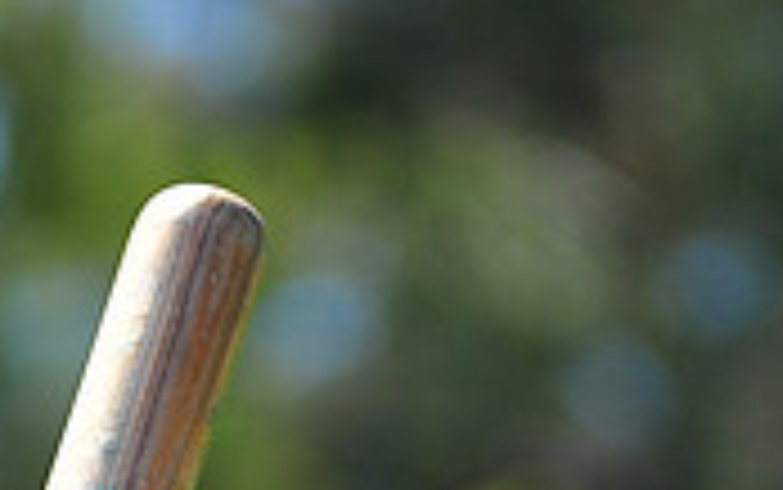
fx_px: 13068
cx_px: 261
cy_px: 1286
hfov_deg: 3.4
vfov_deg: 2.1
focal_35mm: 612
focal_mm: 180
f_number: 4
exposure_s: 1/800
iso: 200
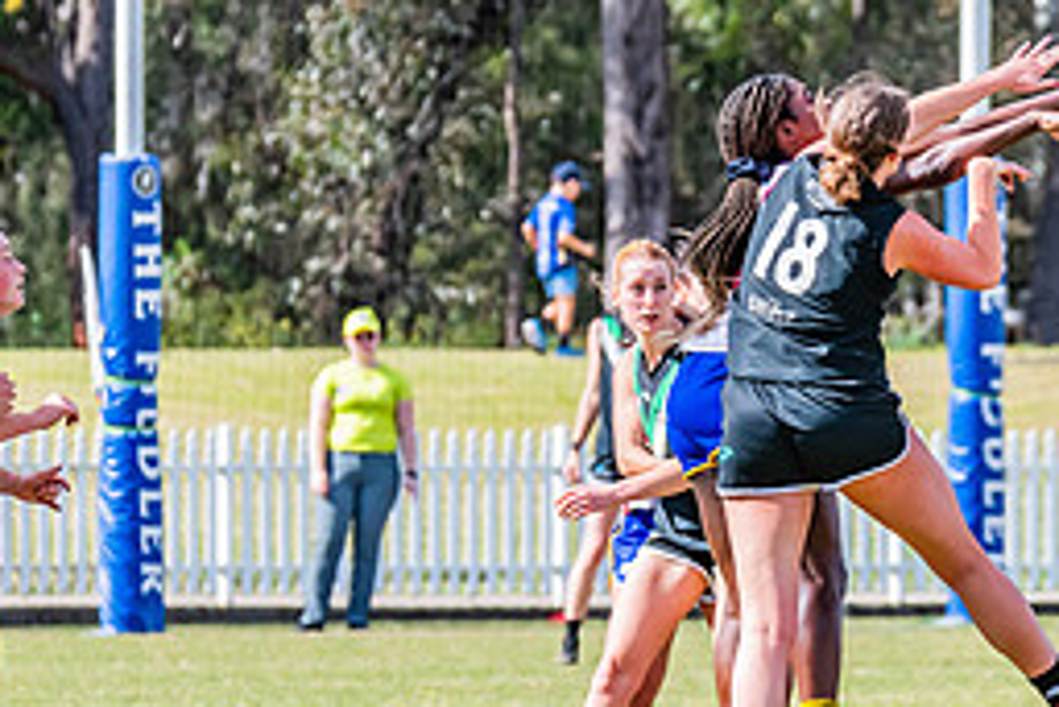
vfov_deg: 2.2
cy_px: 316
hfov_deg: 3.3
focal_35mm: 623
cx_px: 899
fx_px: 18336
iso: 800
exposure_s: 1/1250
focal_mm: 250
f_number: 8
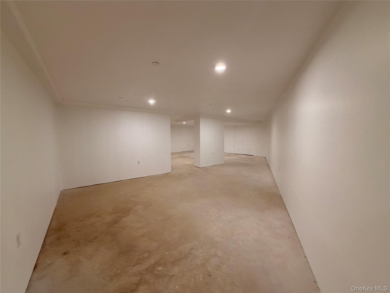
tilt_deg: -4.6
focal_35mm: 14
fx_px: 158
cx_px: 195
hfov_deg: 102.1
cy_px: 146
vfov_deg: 85.7
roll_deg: +0.7
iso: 320
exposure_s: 1/60
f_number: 2.2
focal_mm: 2.22
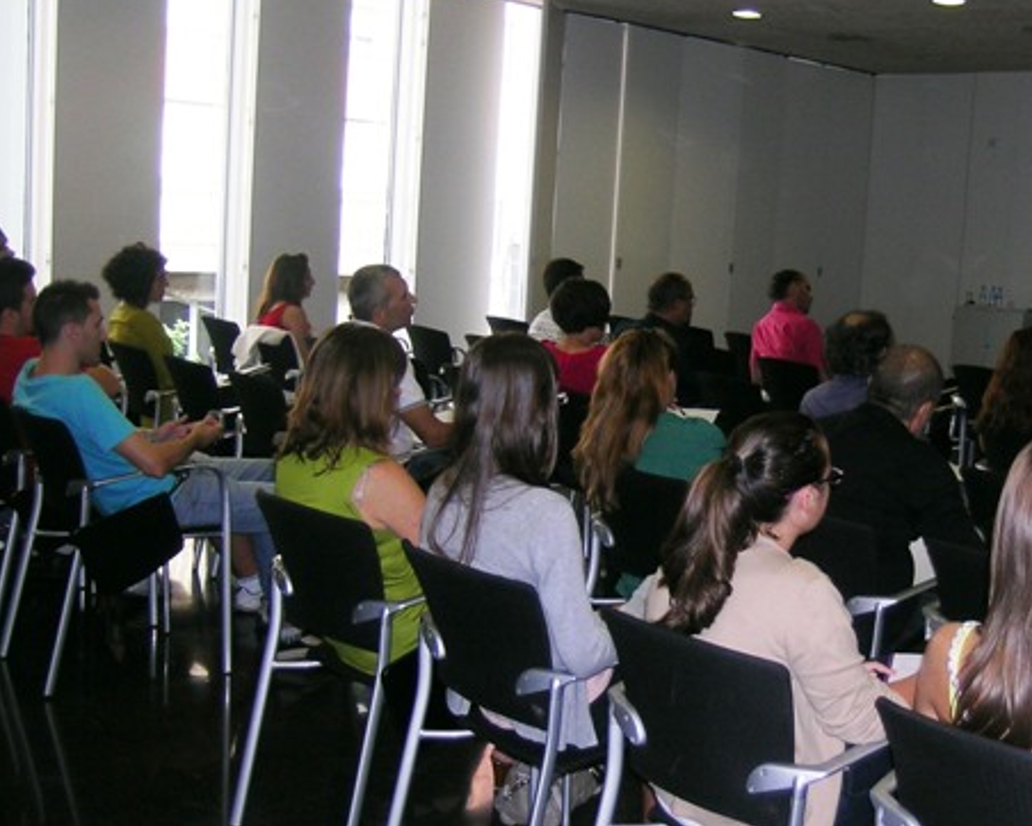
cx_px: 769
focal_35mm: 47
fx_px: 1436
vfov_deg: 32.1
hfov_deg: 38.5
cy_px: 419
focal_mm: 5.8
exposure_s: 1/60.1
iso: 50
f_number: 2.8
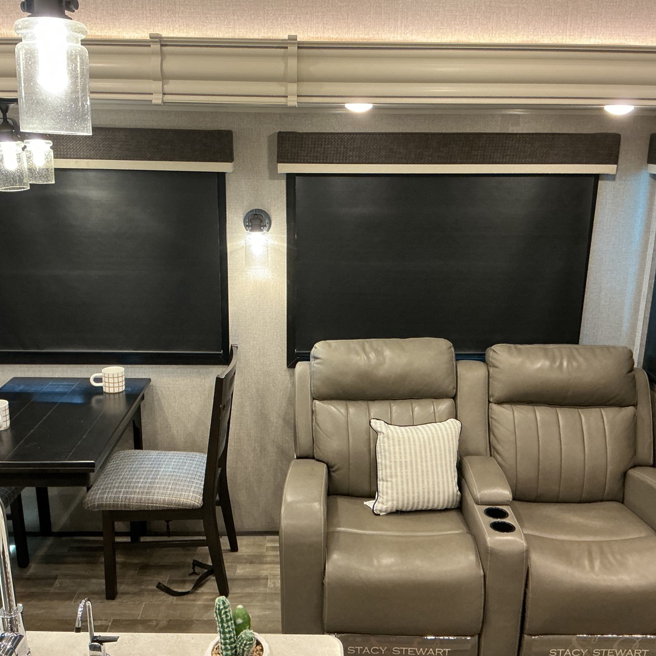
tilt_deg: -14.6
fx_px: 750
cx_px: 313
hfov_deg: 47.2
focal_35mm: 35
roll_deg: +1.2
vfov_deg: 47.2
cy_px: 334
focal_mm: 3
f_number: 1.8
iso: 200
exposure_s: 1/40
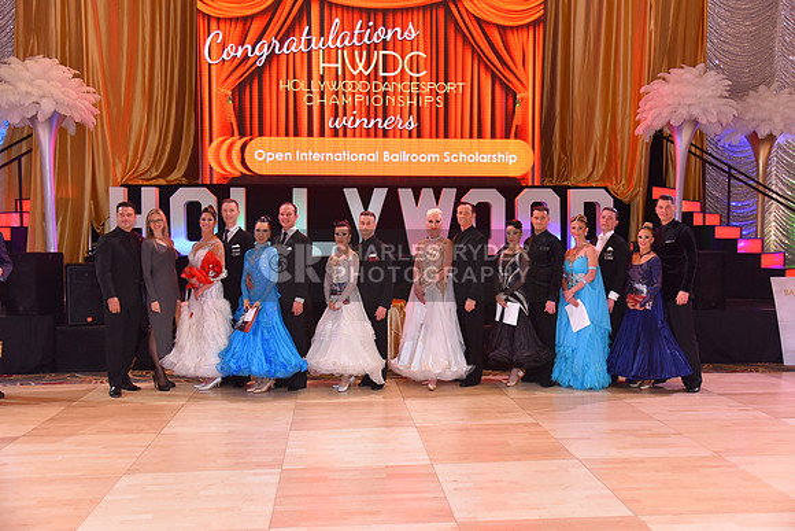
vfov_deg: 37.9
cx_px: 398
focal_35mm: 35
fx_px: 773
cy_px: 266
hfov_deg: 54.4
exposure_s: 1/250
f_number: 4.5
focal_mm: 35
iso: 2000
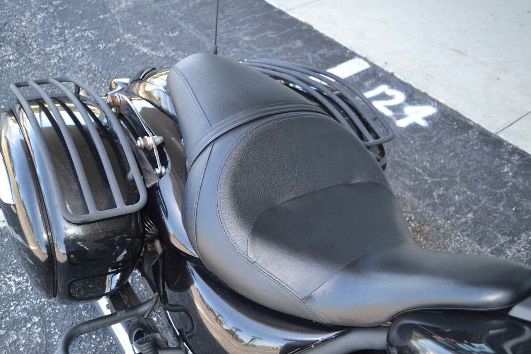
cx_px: 266
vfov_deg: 40.0
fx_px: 487
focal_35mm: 33
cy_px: 177
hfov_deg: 57.2
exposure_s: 1/125
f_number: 4
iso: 320
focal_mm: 22
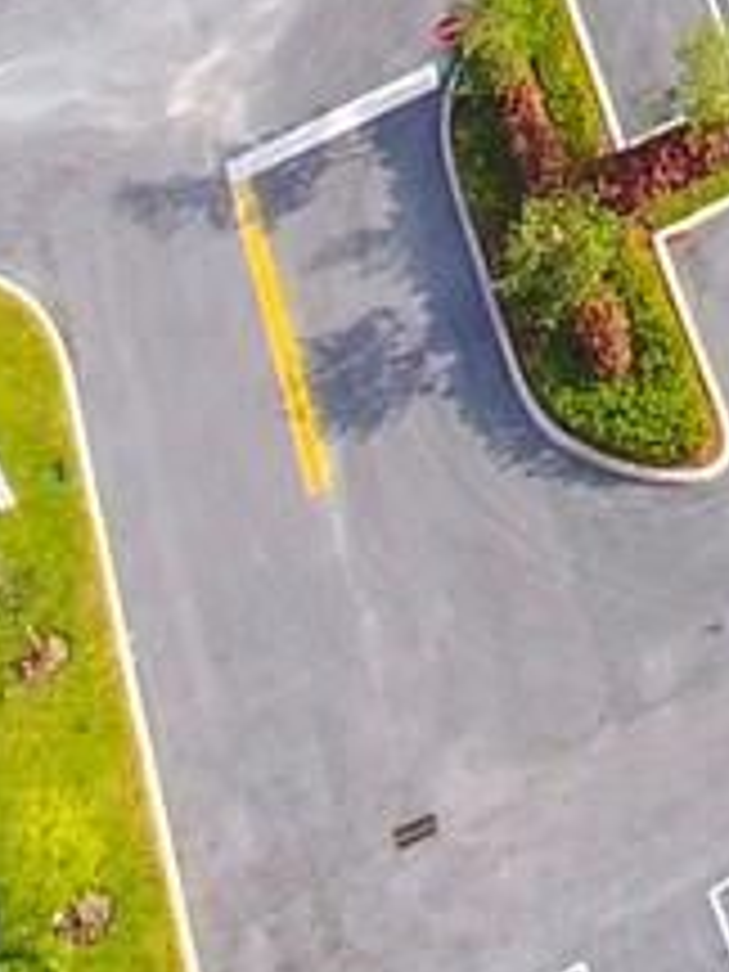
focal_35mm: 148
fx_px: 4156
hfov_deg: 8.5
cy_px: -1678
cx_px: 2110
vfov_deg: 10.5
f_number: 2.8
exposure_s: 1/500
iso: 100
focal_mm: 3.61
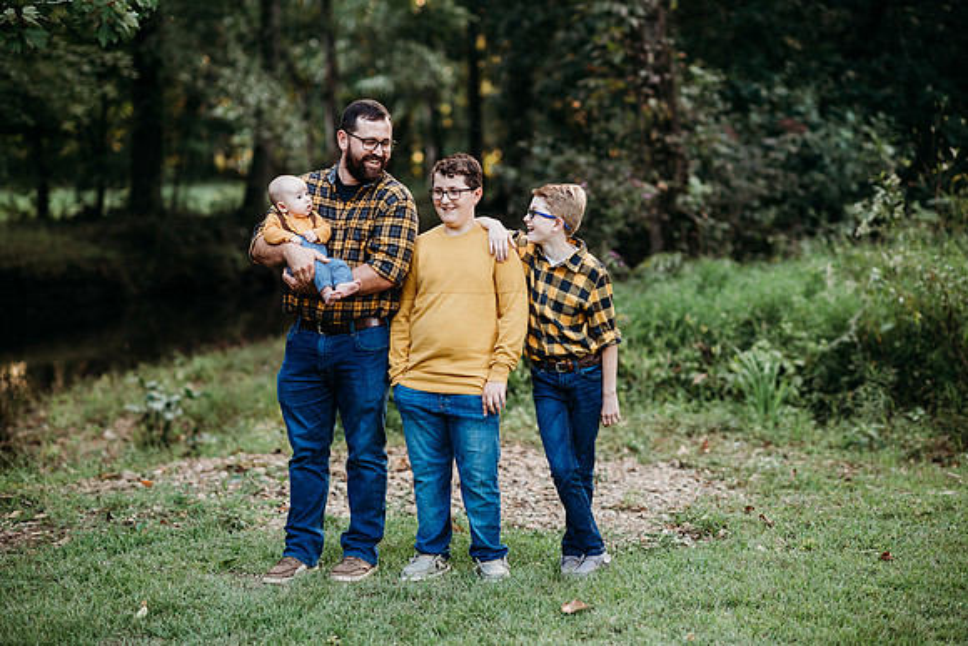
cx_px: 484
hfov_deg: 23.9
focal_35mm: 85
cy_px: 323
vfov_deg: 16.1
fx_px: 2286
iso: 200
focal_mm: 85
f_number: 2.2
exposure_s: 1/200
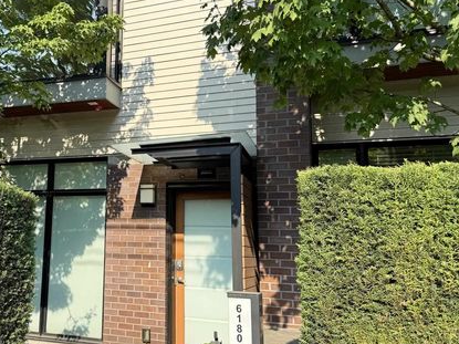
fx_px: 490
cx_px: 106
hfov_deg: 47.9
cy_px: 166
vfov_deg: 38.6
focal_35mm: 37
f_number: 1.78
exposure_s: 1/1812
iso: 80
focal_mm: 6.76
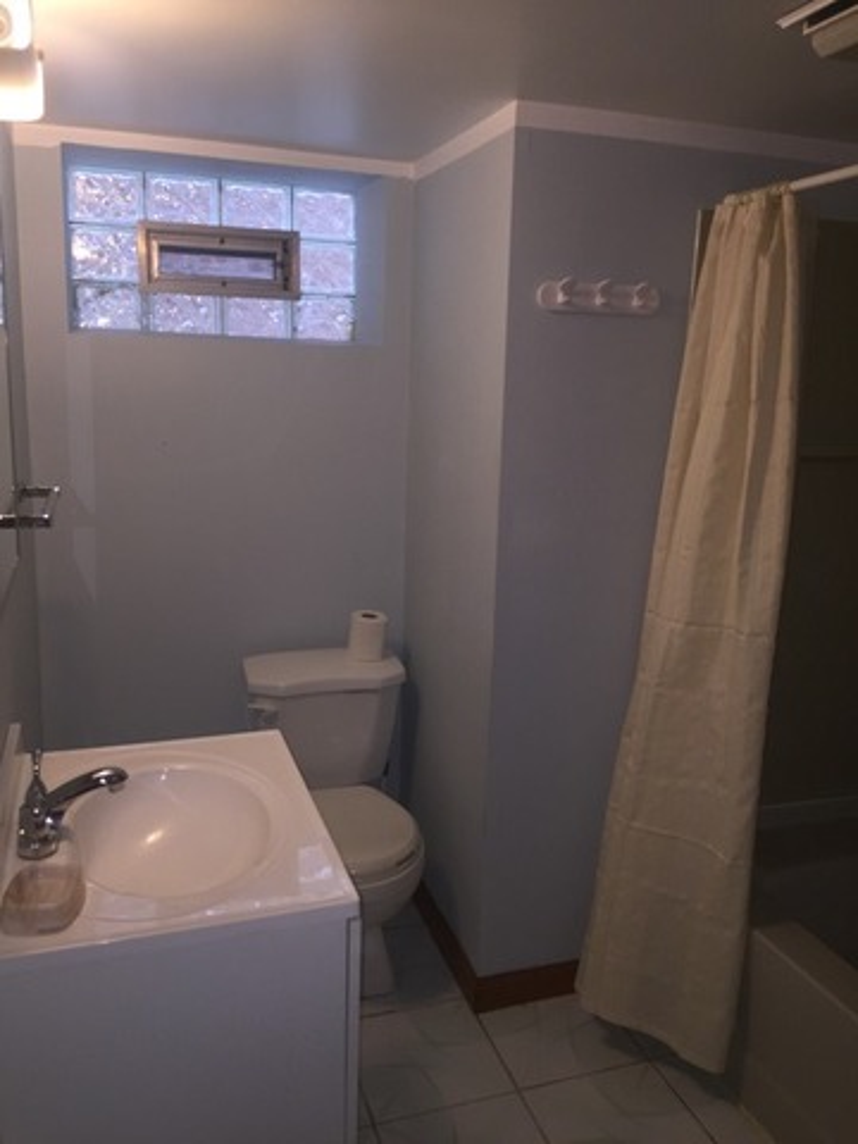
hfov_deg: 48.2
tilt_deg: -11.0
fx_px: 958
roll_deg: -1.8
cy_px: 572
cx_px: 429
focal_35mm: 29
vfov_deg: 61.7
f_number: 2.2
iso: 40
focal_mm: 4.15
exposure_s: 1/30
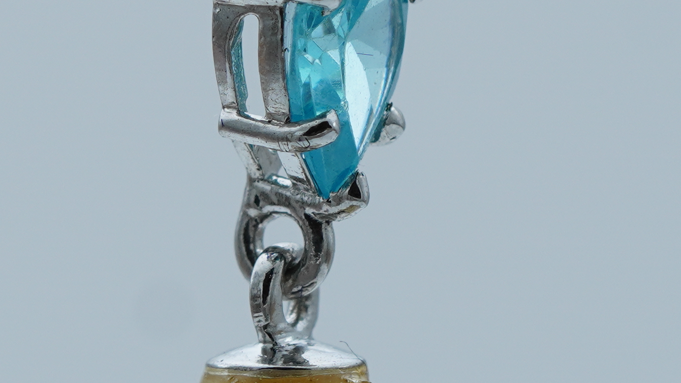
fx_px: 11071
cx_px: 283
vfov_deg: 2.0
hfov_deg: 3.5
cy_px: 55
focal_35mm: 613
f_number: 6.3
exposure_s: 1/60
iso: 160
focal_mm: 90
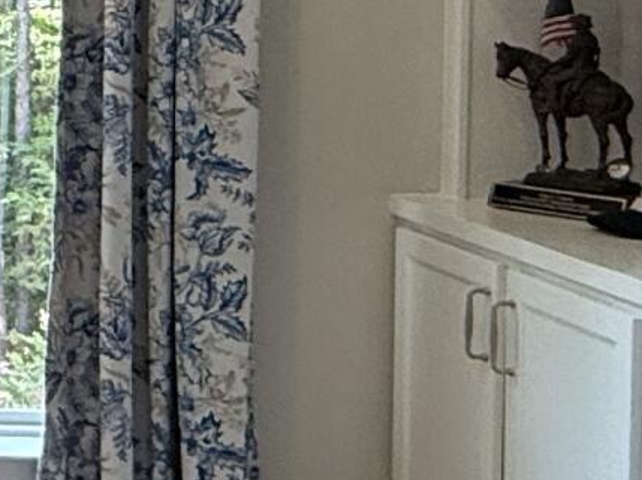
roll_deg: -0.7
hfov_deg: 15.9
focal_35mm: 98
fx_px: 1816
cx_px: -621
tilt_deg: -1.4
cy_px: 7
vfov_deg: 14.8
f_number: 2.2
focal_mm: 2.22
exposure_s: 1/120
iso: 125
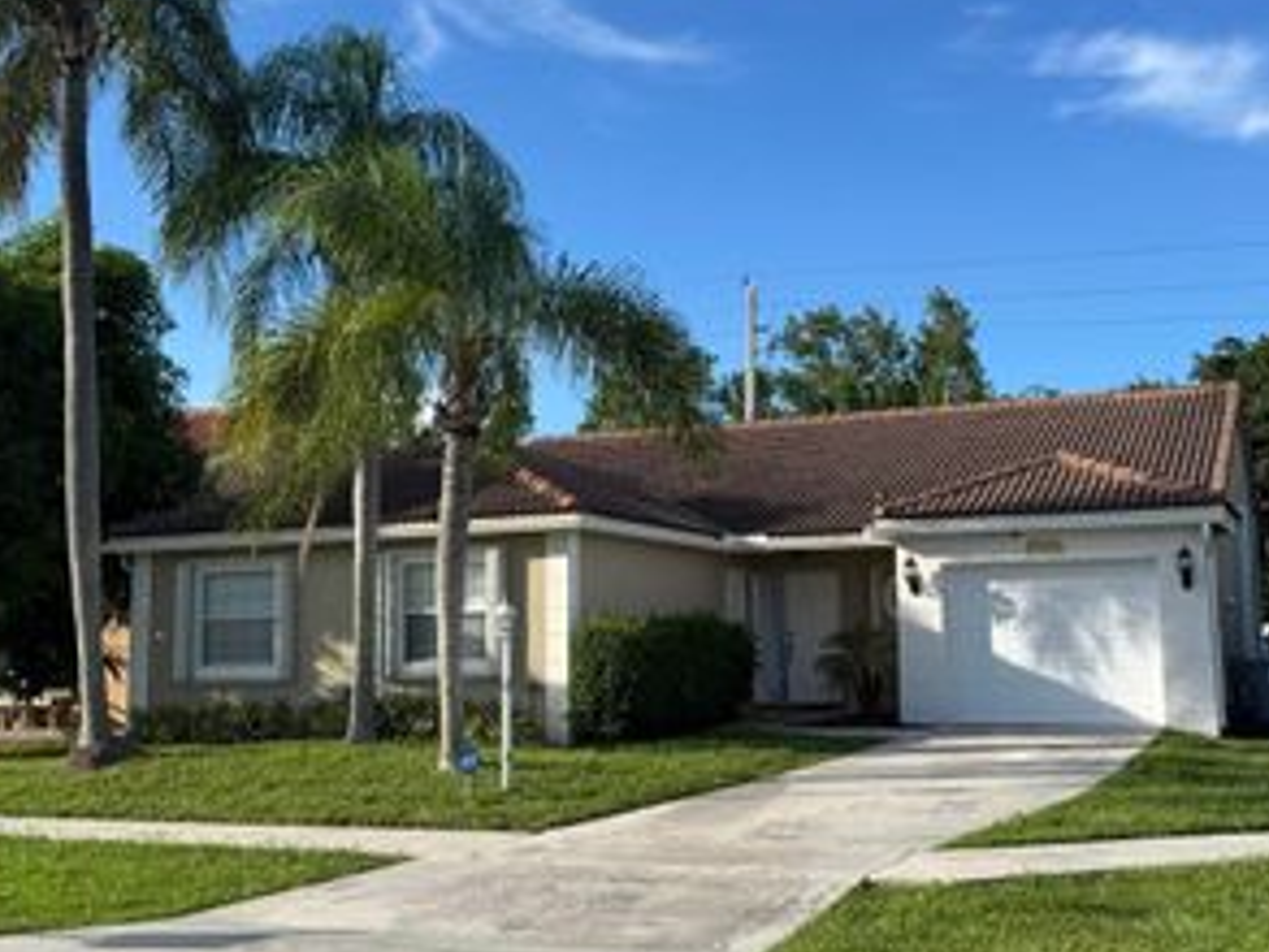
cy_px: 474
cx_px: 689
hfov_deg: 45.7
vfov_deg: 35.2
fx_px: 1504
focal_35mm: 41
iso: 80
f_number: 1.78
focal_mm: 6.76
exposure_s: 1/3247
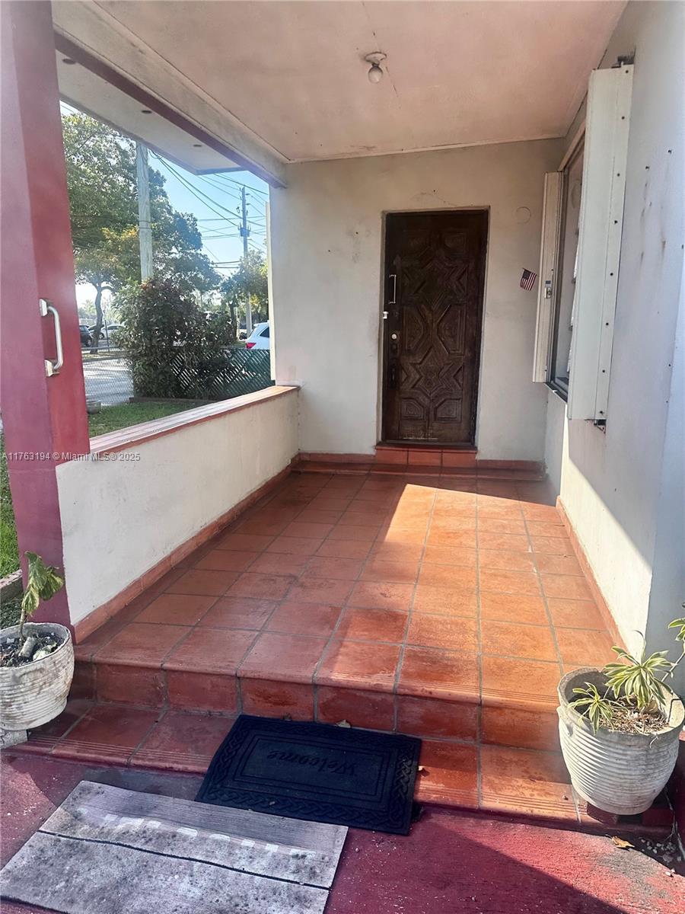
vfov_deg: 71.6
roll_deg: -1.7
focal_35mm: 24
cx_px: 342
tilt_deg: -17.2
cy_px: 457
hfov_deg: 56.8
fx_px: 633
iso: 80
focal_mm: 6.86
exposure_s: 1/1433
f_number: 1.78
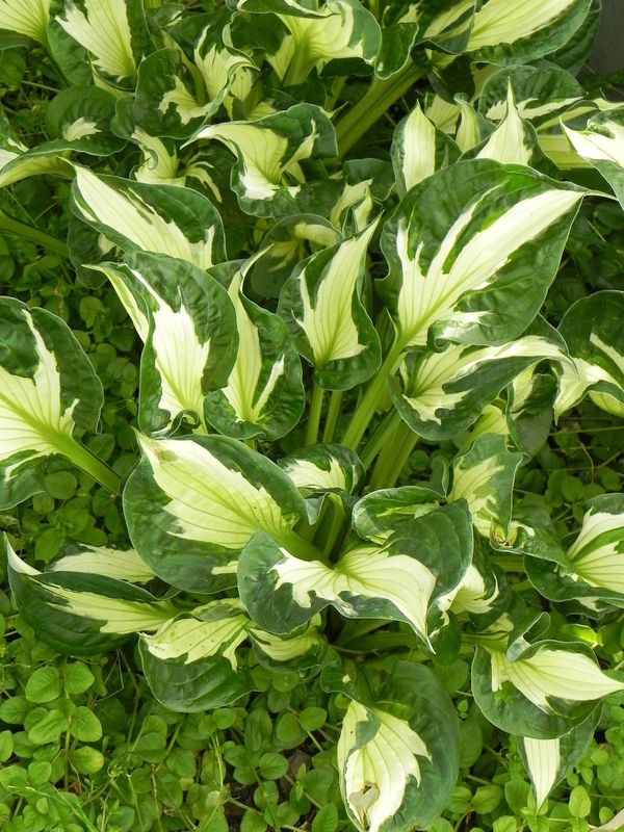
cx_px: 312
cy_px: 416
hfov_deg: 14.1
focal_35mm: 105
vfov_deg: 18.7
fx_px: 2524
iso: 160
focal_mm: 18.8
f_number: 4.5
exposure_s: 1/160
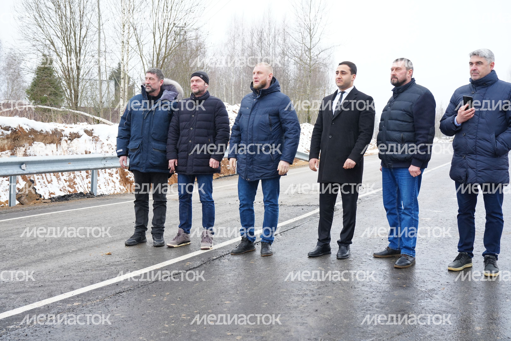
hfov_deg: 48.5
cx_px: 256
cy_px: 170
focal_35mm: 40
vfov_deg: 33.4
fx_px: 568
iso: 800
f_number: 5.6
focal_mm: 40
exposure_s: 1/160
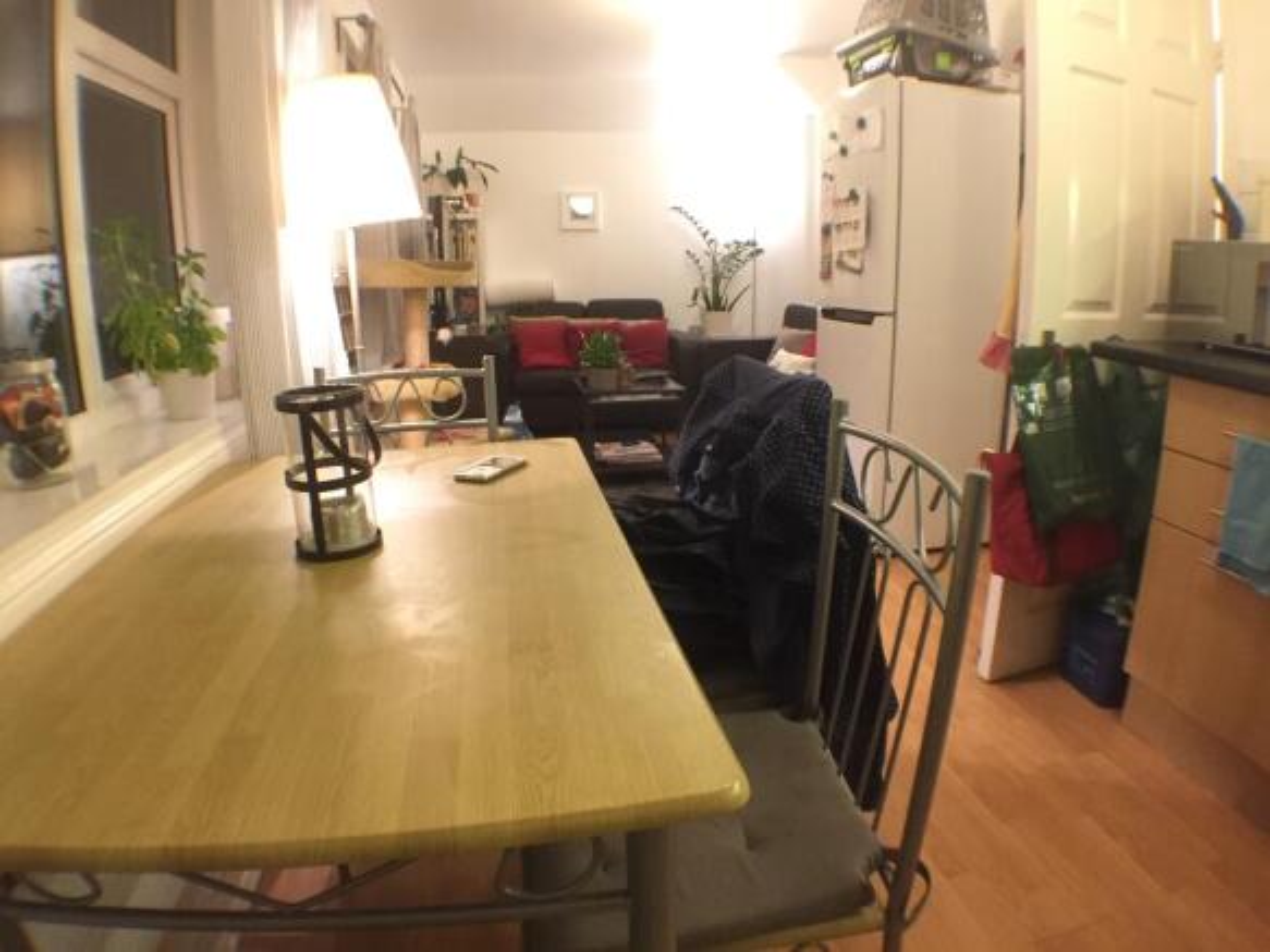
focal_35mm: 29
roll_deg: +2.5
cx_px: 635
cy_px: 476
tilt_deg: -15.1
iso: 250
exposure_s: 1/20
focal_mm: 4.15
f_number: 2.2
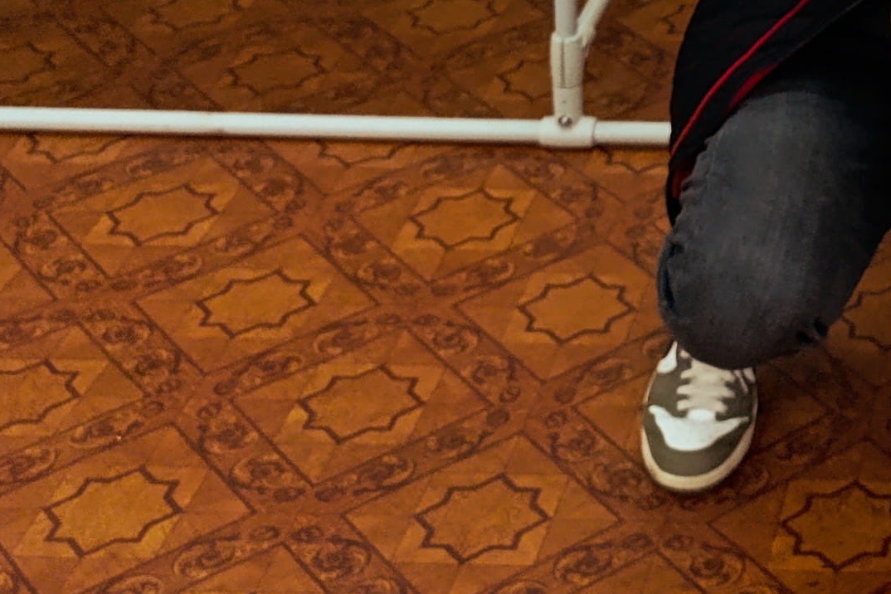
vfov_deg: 13.5
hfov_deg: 20.0
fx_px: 2252
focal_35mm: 91
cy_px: -480
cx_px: 1250
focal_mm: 6.14
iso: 640
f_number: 1.65
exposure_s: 1/100
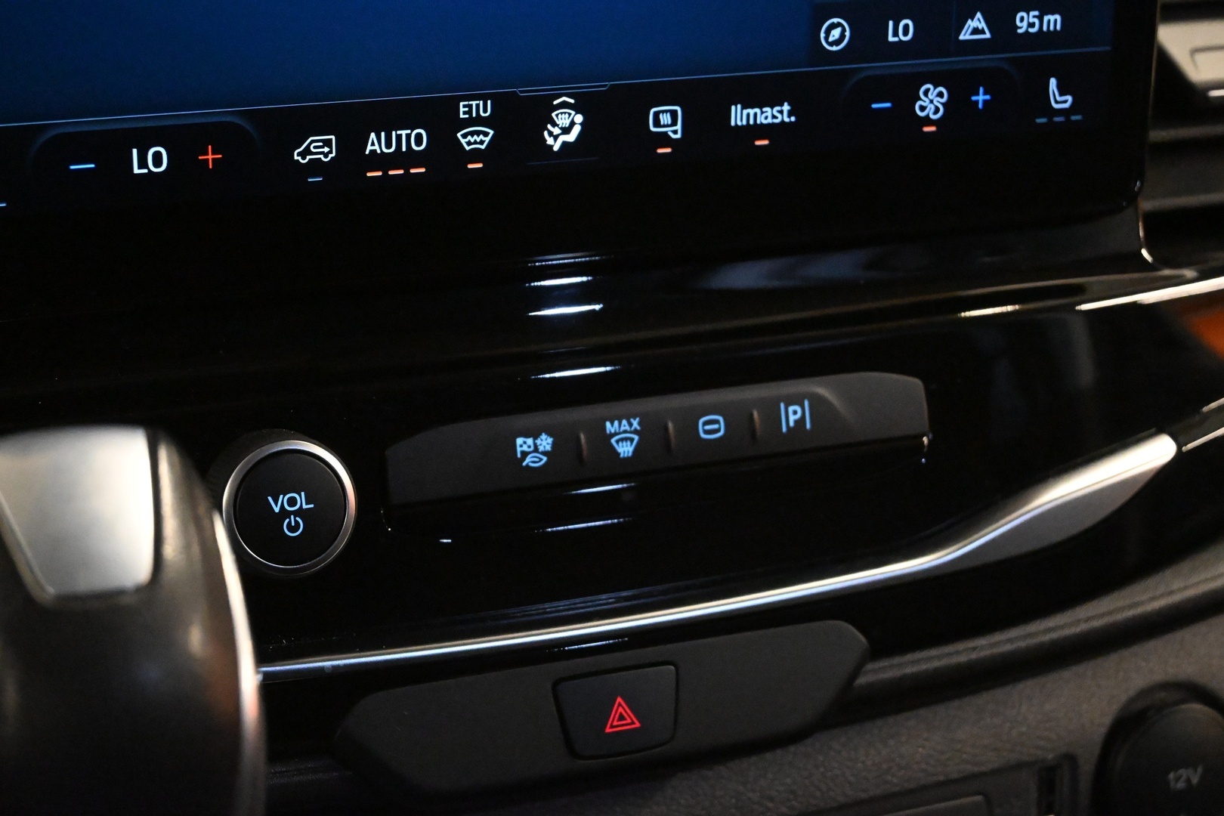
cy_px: 408
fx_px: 2397
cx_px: 612
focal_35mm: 70
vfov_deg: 19.3
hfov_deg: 28.6
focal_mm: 47
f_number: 6
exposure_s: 1/125
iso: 12800
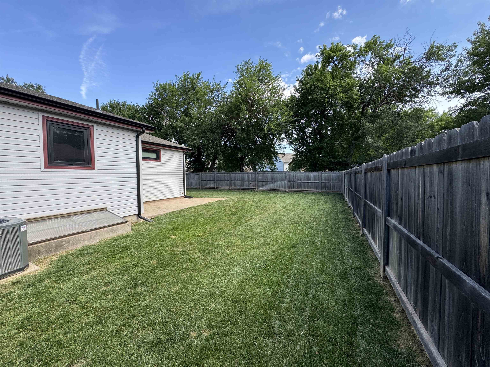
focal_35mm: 14
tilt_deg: -2.4
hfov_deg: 102.1
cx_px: 245
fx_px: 198
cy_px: 184
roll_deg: +1.3
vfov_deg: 85.7
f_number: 2.2
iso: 50
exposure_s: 1/569
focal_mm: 2.22
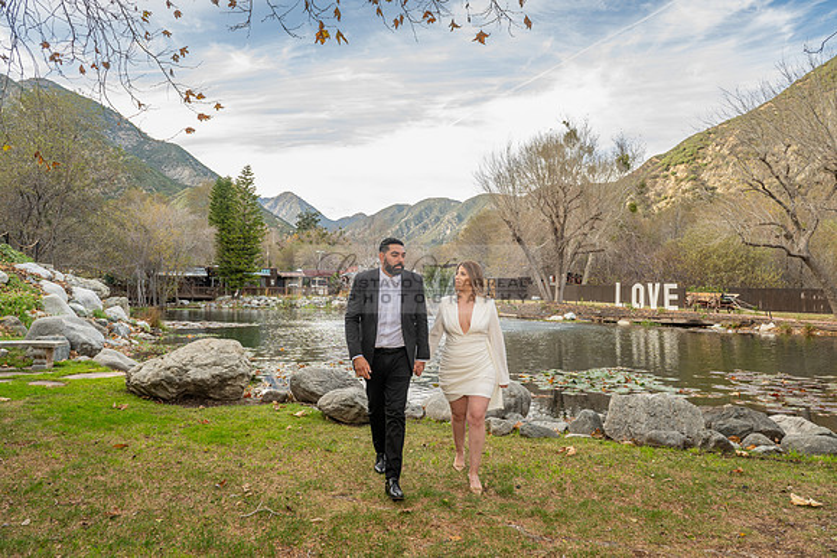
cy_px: 279
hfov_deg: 73.7
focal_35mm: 24
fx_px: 558
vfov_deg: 53.2
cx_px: 418
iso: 200
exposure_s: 1/125
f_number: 5.6
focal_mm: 24
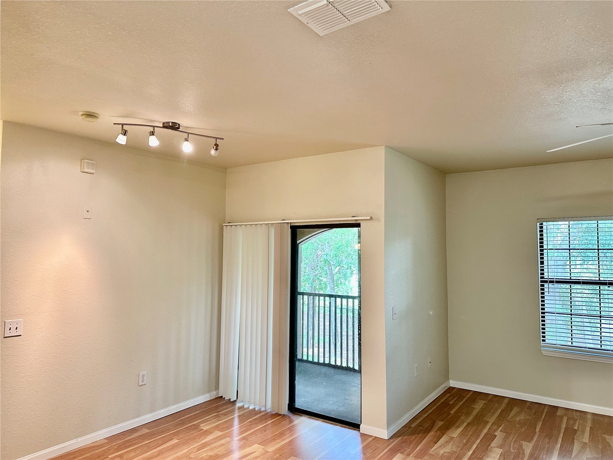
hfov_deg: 71.6
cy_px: 230
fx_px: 425
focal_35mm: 24
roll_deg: -0.5
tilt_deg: +3.2
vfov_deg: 56.8
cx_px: 306
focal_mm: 6.86
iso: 160
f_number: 1.78
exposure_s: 1/60
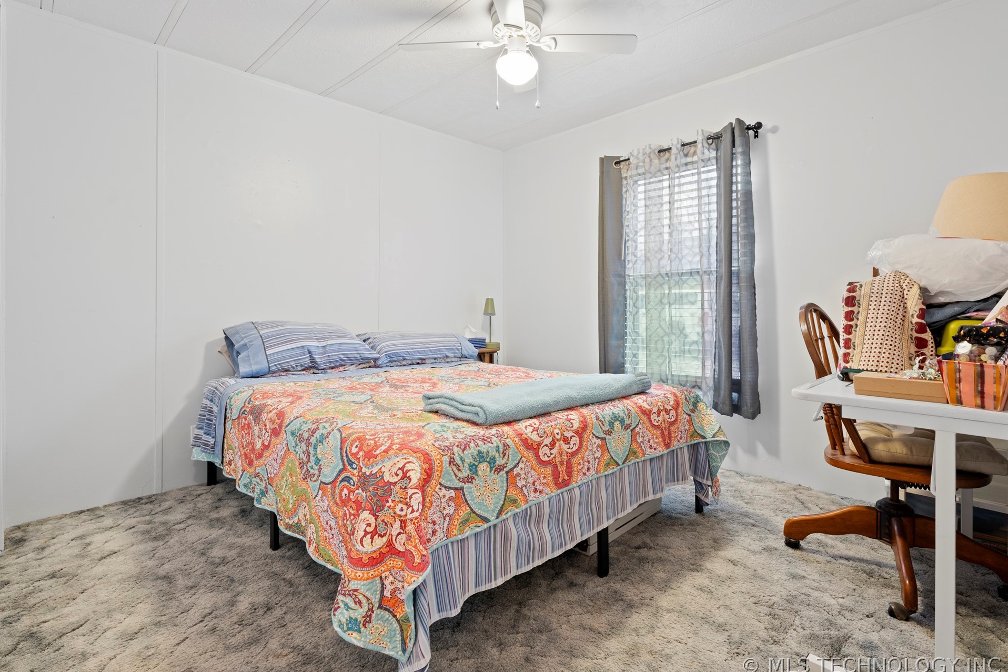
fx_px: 476
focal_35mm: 17
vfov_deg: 70.4
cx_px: 529
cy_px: 324
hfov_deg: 93.2
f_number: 8
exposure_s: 3.2
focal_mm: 16
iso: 160
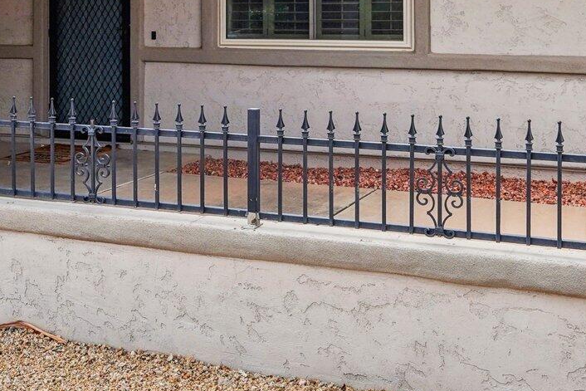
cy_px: 11
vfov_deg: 22.6
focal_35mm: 58
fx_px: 944
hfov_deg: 34.3
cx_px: 226
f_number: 8
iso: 400
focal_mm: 20
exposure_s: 1/640
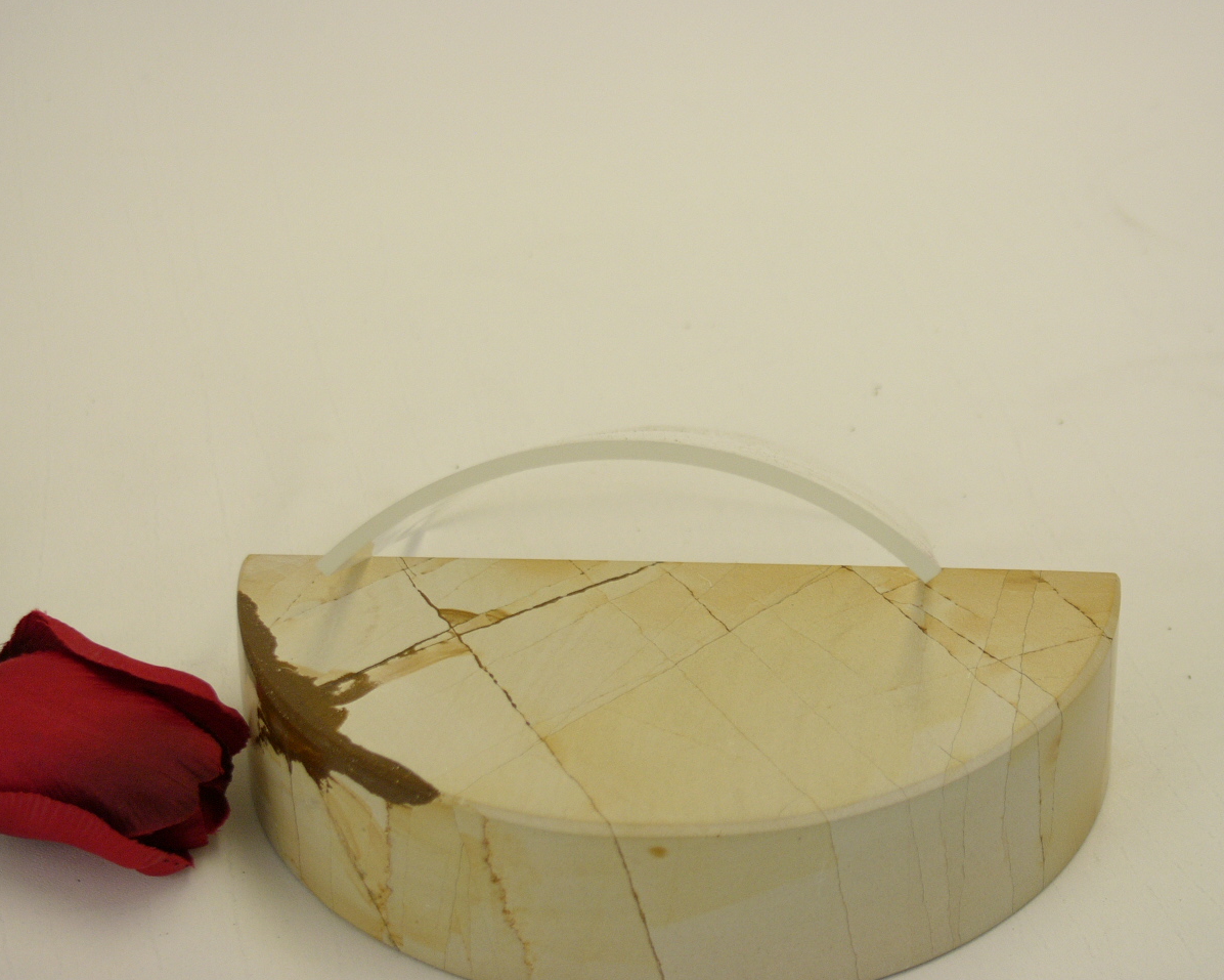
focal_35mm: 94
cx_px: 618
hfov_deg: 20.4
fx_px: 3405
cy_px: 489
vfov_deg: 16.4
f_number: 2.4
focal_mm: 22.5
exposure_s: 1/40
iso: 100
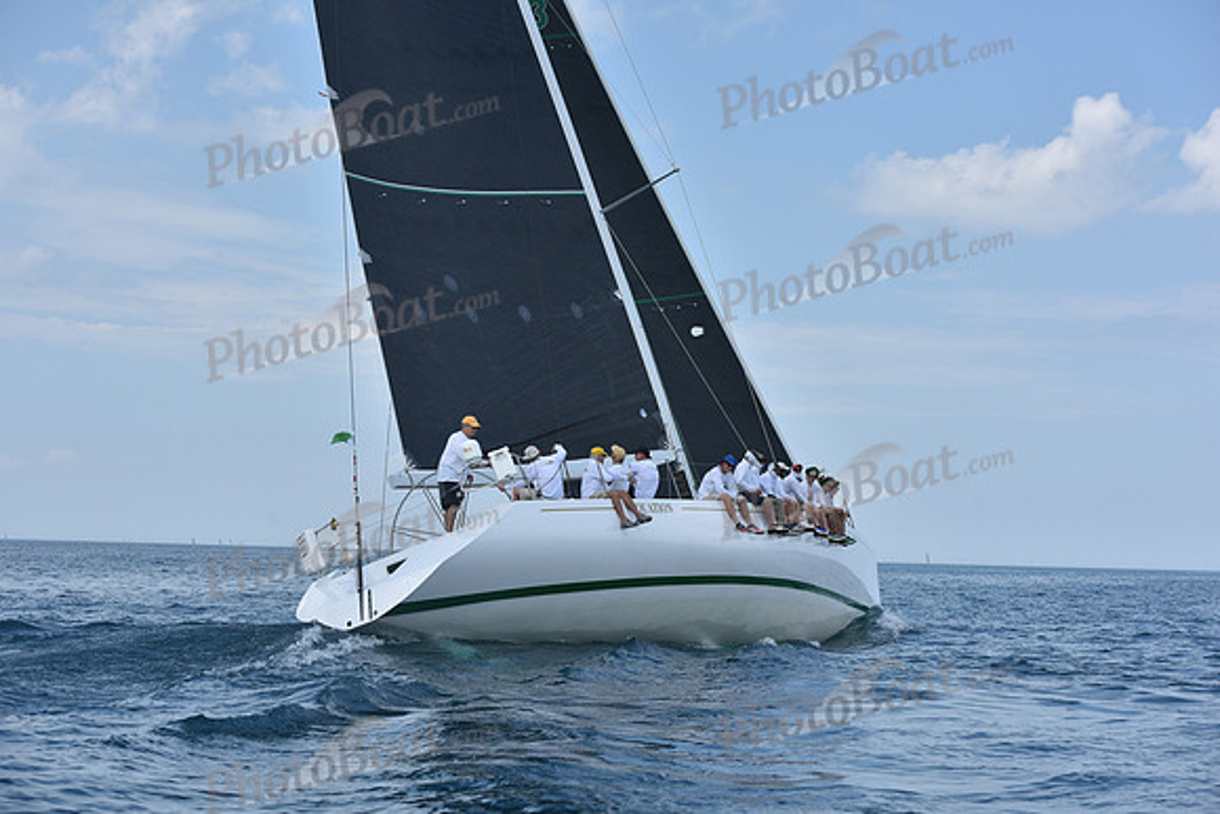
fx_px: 2373
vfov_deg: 19.5
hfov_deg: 28.8
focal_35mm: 70
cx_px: 610
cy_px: 407
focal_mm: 70
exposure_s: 1/1250
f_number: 7.1
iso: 250
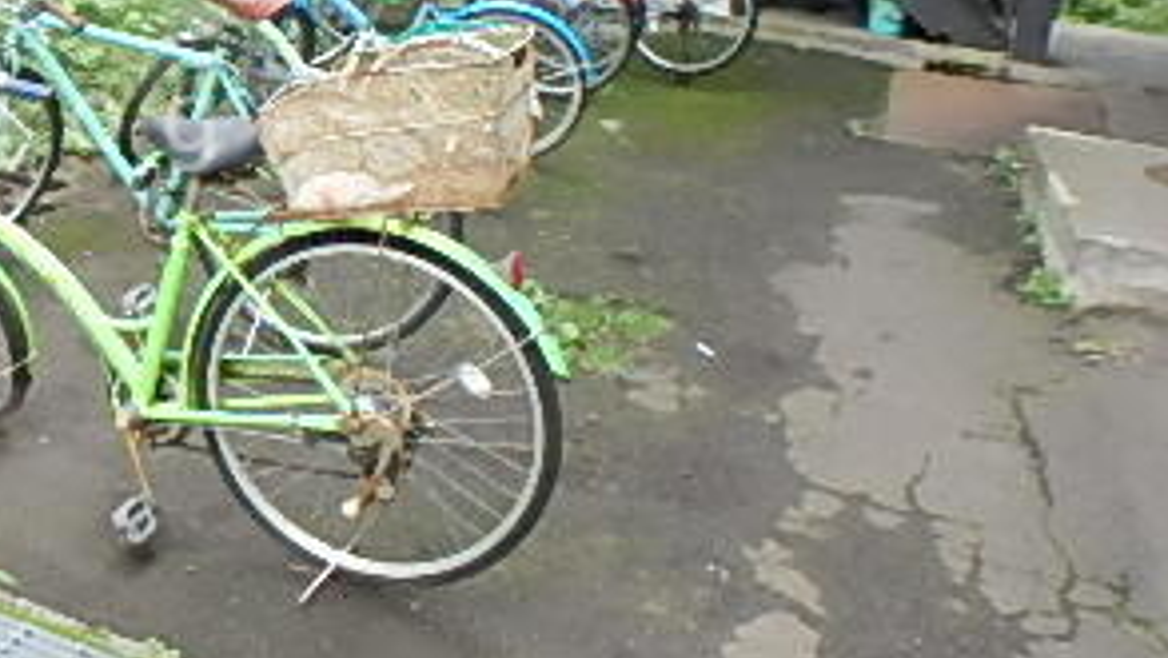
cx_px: -36
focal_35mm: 50
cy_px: 124
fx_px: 1549
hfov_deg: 36.5
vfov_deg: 23.6
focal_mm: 3.7
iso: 125
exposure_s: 1/125
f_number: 3.5
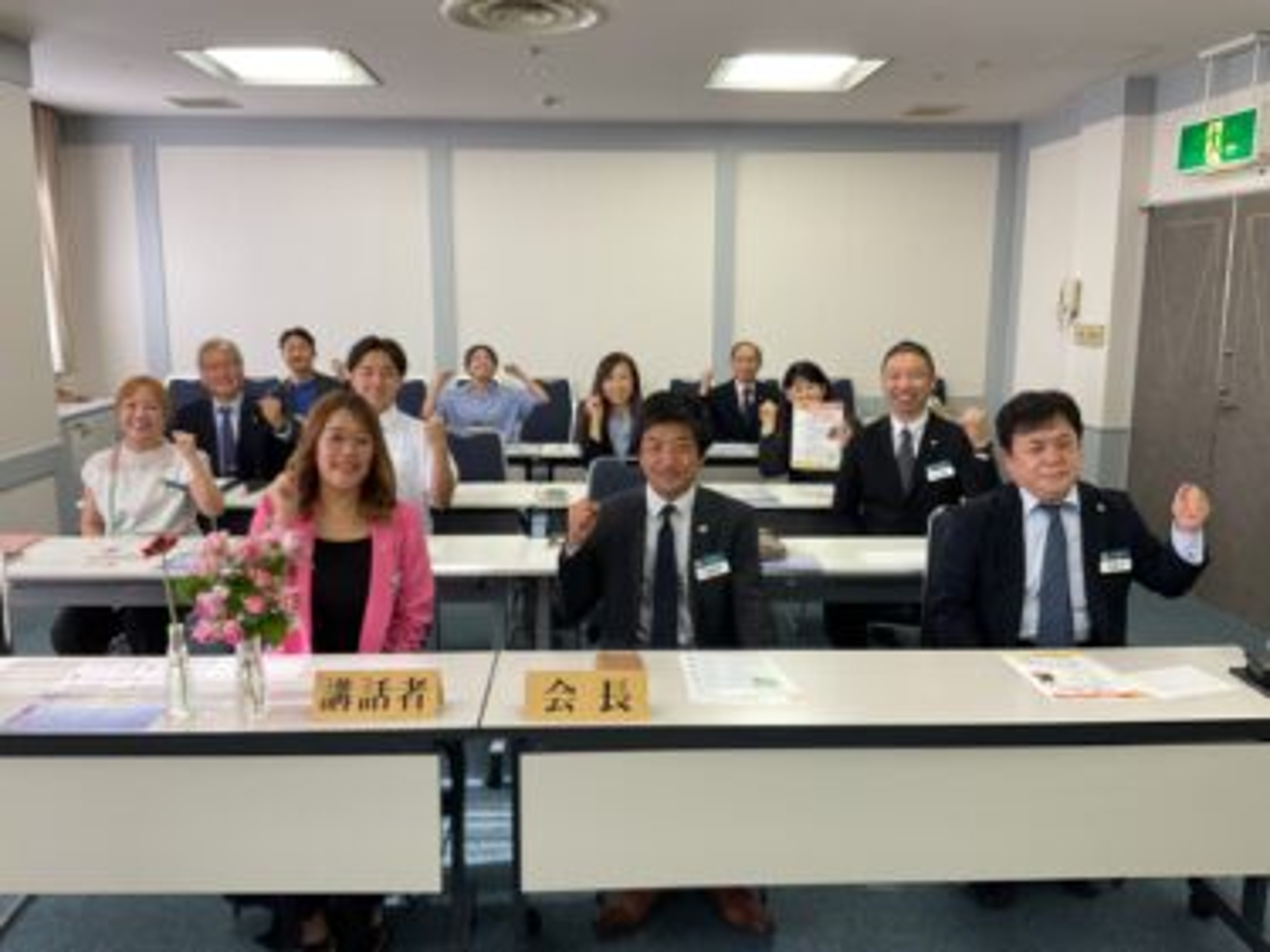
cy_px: 476
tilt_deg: -10.4
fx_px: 1064
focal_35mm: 29
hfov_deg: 61.7
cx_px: 635
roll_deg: +0.0
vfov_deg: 48.2
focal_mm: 3
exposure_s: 1/100
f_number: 1.8
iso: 64
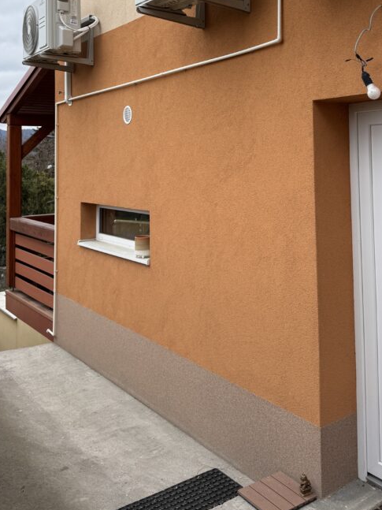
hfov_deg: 37.4
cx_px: 243
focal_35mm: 38
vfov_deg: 47.3
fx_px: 559
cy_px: 131
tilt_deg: +3.6
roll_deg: +0.6
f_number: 1.78
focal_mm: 6.76
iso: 80
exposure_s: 1/457
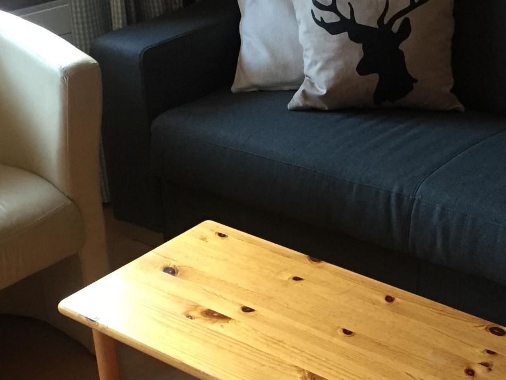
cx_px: 340
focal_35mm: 68
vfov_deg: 21.5
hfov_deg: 28.4
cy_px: 271
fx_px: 994
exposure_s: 1/33
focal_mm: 4.15
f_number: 2.2
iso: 200
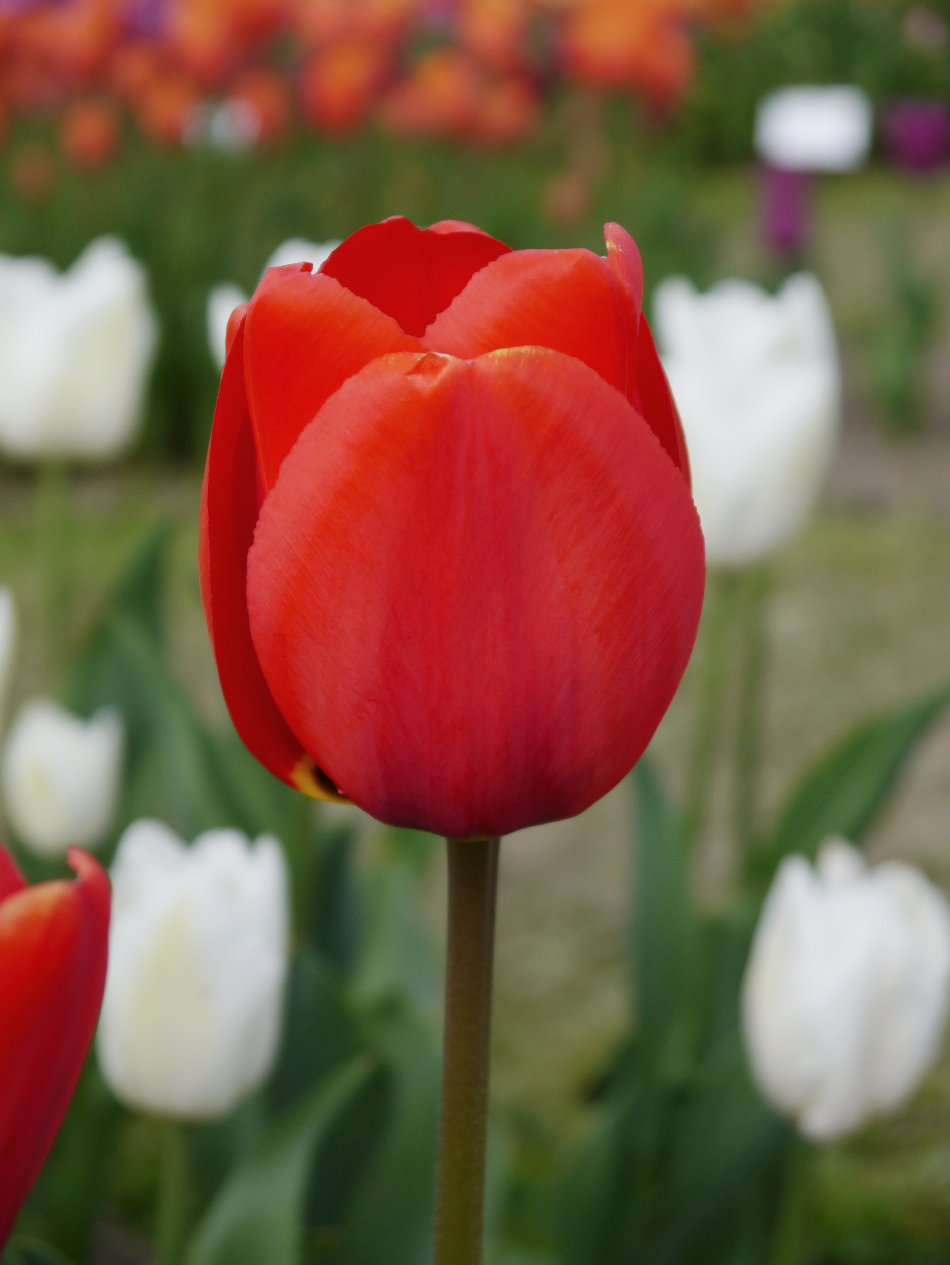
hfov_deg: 17.6
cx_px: 475
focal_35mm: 84
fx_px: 3071
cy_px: 632
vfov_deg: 23.3
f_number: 5.6
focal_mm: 42
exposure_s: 1/500
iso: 160
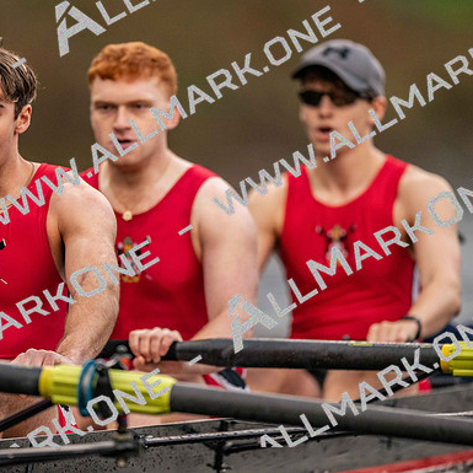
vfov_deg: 2.3
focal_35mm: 769
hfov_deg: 2.3
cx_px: 123
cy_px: 236
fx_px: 11888
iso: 2800
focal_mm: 600
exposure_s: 1/2500
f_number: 4
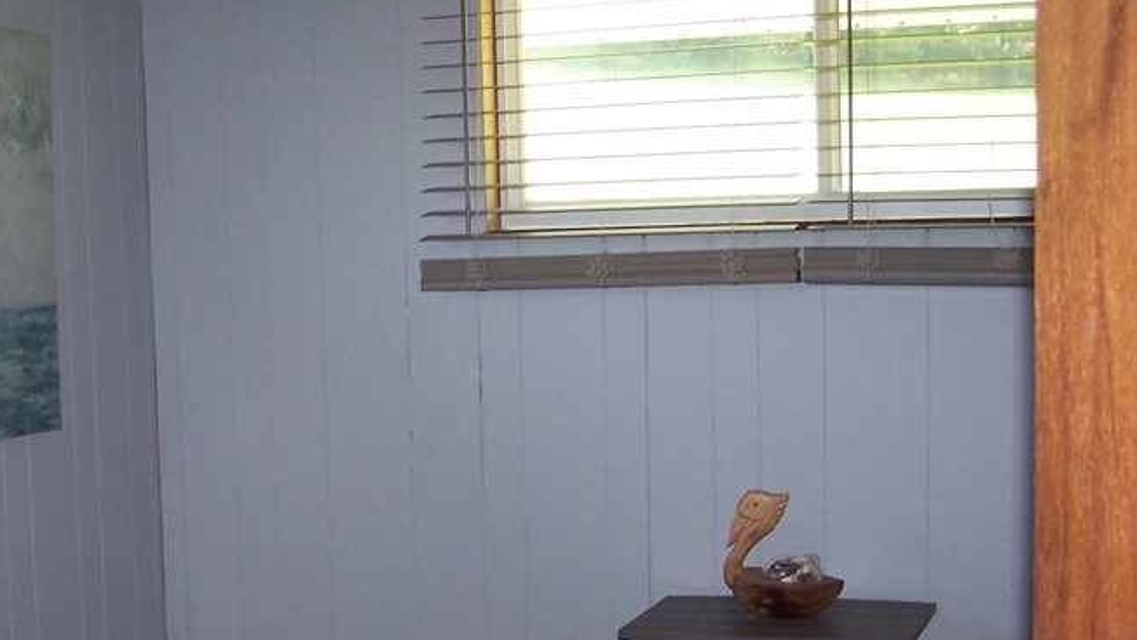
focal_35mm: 65
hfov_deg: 31.9
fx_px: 1960
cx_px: 316
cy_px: 459
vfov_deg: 18.5
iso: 140
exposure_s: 1/60
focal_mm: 6.3
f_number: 2.8
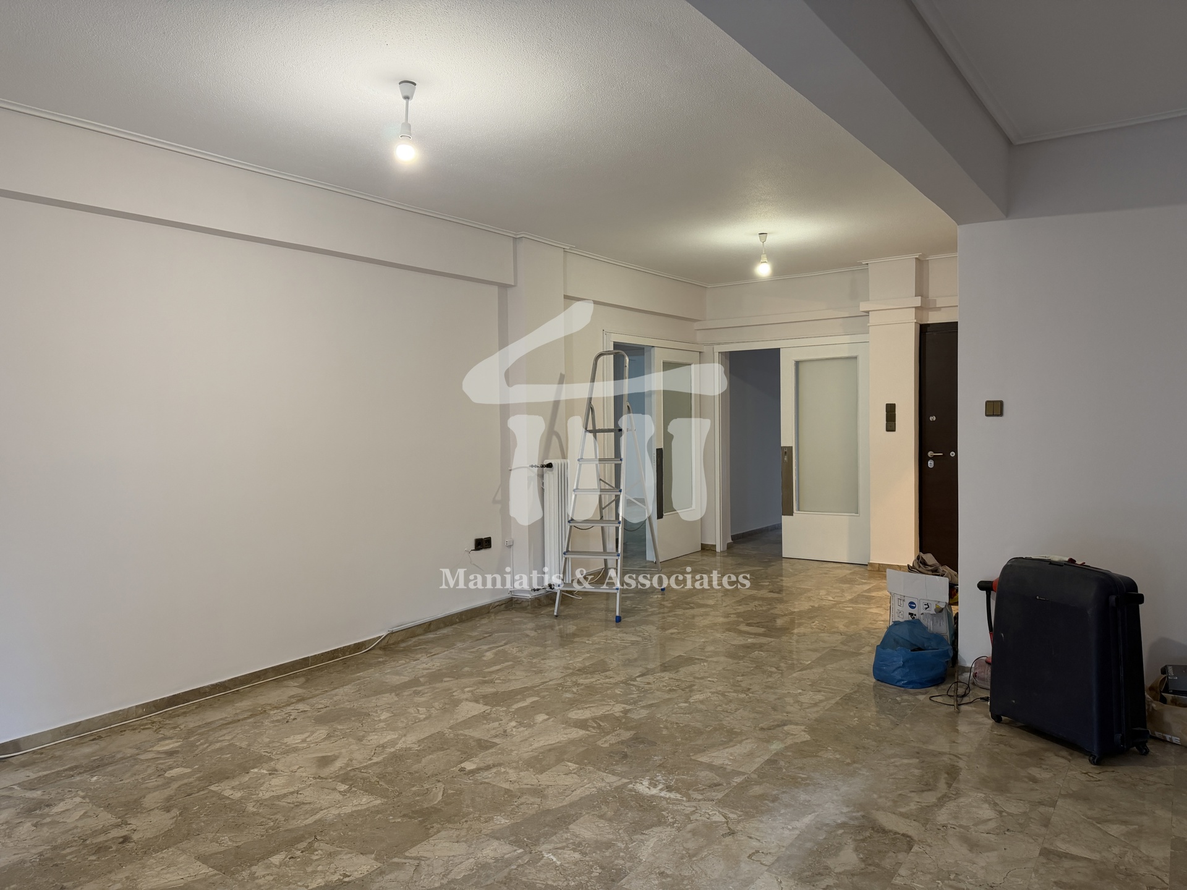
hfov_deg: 71.6
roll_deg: +1.0
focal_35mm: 24
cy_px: 445
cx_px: 594
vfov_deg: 56.8
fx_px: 823
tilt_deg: -2.1
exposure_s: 1/50
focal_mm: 6.76
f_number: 1.78
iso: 160
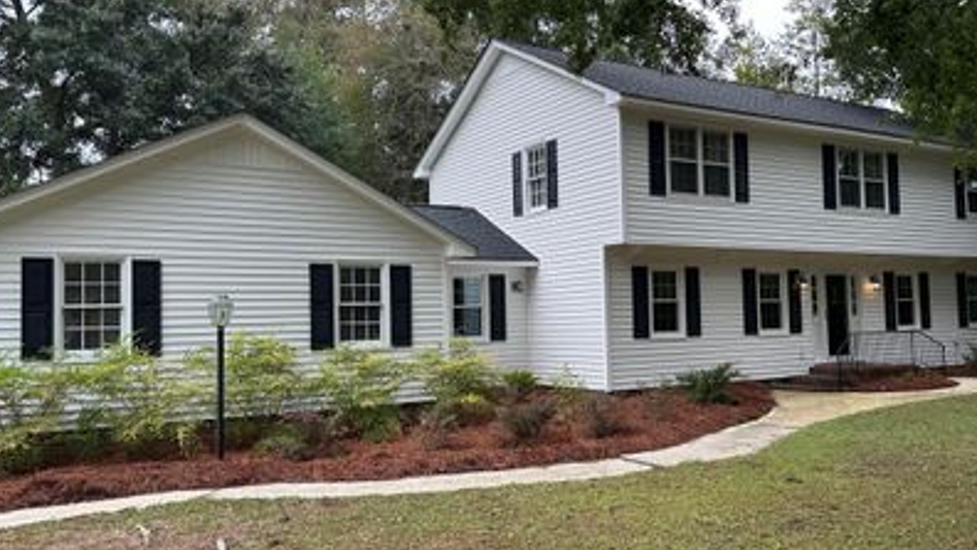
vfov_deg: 35.7
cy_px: 273
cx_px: 543
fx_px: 855
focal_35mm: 33
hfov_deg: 59.3
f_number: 1.78
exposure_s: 1/676
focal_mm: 6.86
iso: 80
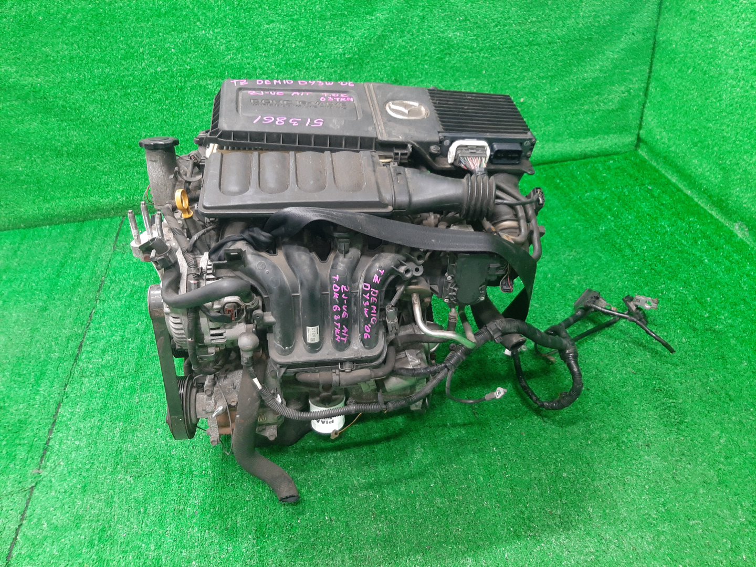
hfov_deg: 67.3
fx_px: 568
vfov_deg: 53.1
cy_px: 284
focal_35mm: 26
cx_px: 378
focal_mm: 3.93
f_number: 1.7
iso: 203
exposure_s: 1/33
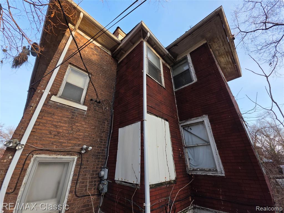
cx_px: 142
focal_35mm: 13
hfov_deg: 106.2
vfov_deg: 89.9
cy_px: 106
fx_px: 107
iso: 40
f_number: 1.9
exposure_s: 1/262
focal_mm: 2.2
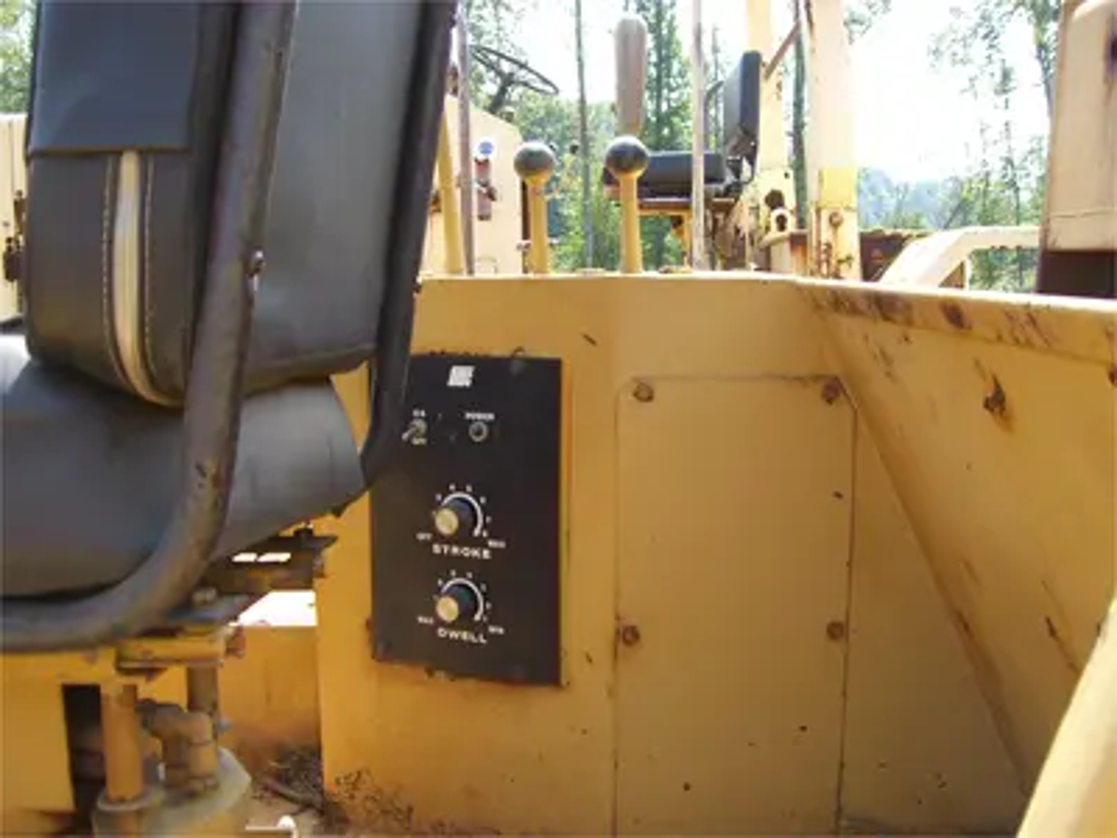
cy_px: 419
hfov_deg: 49.0
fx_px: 1226
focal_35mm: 38
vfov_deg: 37.7
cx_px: 558
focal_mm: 6.2
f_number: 2.7
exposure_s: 1/250
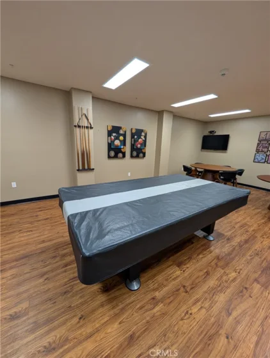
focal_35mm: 12
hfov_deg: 94.7
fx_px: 124
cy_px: 179
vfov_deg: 110.4
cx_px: 135
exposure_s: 1/60
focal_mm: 2.02
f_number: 1.7
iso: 104
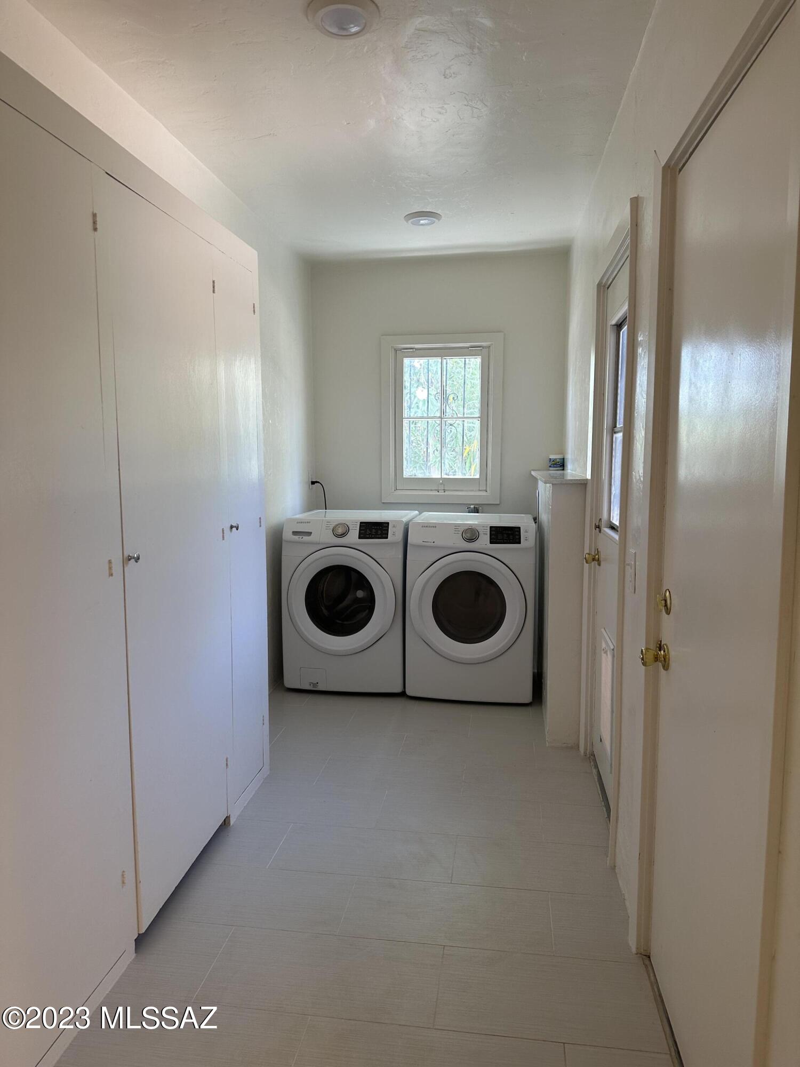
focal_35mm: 24
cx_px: 400
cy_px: 534
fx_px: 740
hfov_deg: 56.8
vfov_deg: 71.6
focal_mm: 6.86
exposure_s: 1/60
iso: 125
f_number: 1.78
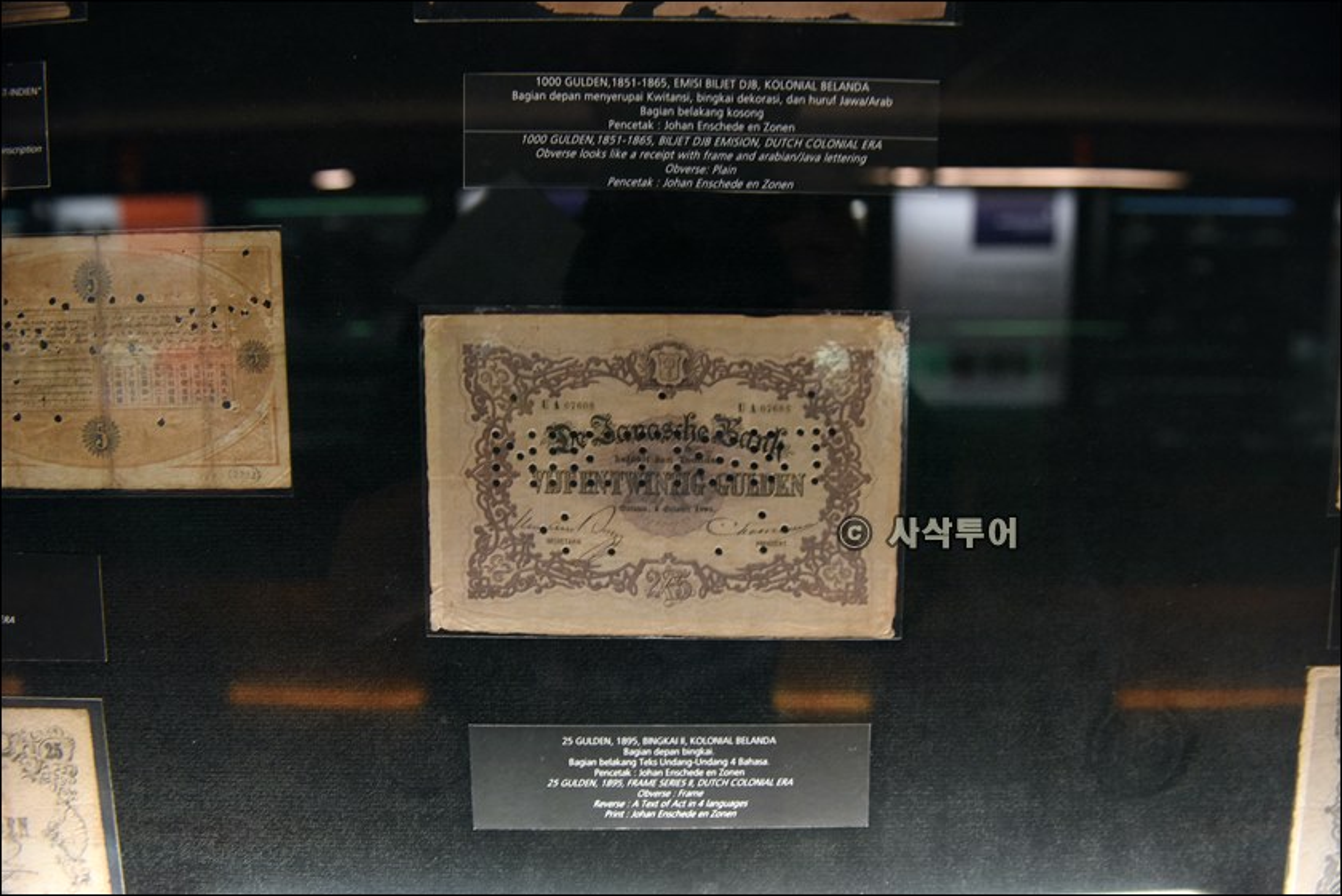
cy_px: 448
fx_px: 895
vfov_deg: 53.2
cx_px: 671
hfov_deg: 73.7
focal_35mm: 24
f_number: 3.5
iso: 2000
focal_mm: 24
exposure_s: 1/50
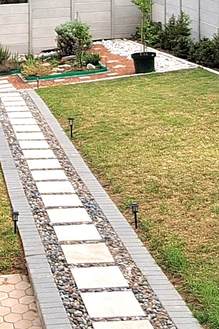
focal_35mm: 77
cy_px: -67
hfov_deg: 16.8
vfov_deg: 23.9
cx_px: -57
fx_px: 703
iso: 40
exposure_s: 1/2500
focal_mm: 1.74
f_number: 2.2
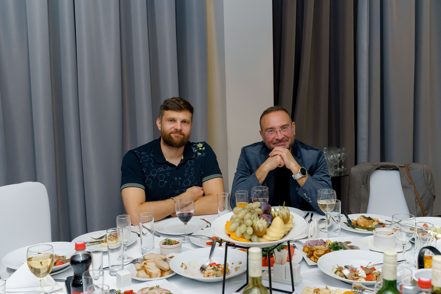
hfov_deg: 48.5
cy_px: 147
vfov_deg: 33.4
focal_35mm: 40
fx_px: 490
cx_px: 220
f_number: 5
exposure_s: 1/125
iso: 3200
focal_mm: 40
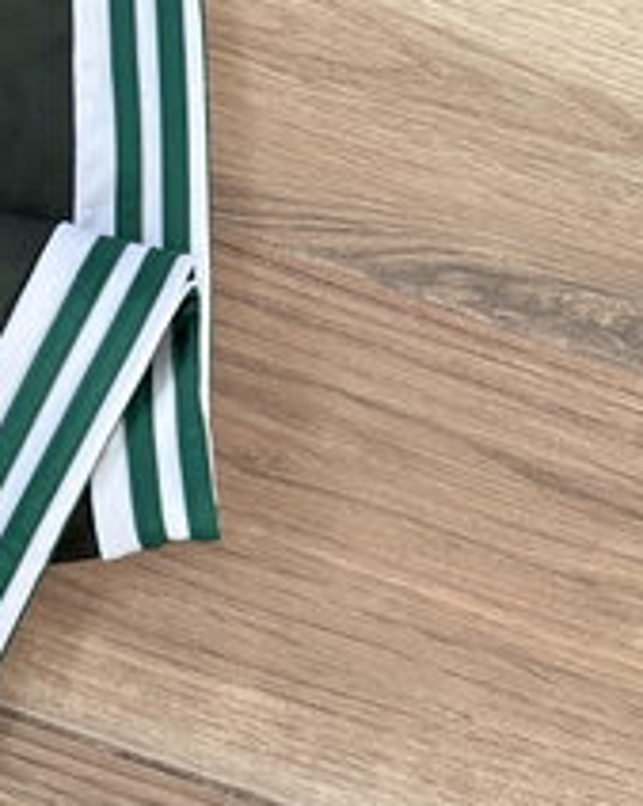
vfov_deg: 30.9
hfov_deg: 23.7
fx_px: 1407
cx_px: -110
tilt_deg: -82.3
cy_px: 124
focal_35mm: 59
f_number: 1.78
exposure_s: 1/60
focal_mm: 6.76
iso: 250
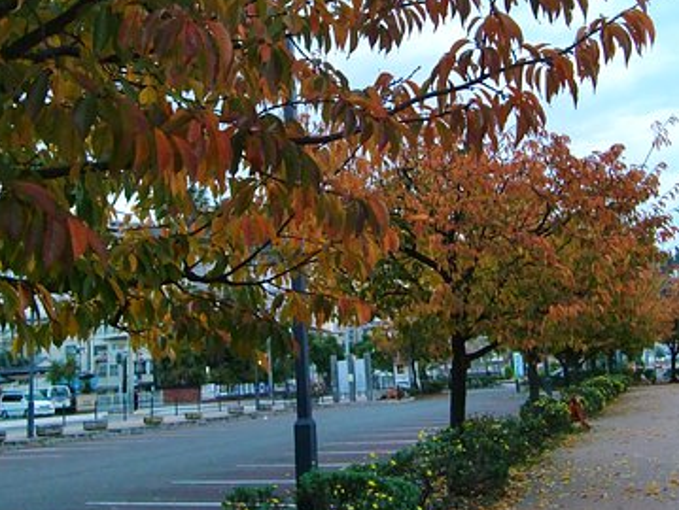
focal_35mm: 47
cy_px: 170
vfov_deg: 30.7
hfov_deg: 40.4
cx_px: 357
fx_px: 923
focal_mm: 5.8
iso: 400
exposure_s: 1/125
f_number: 2.7
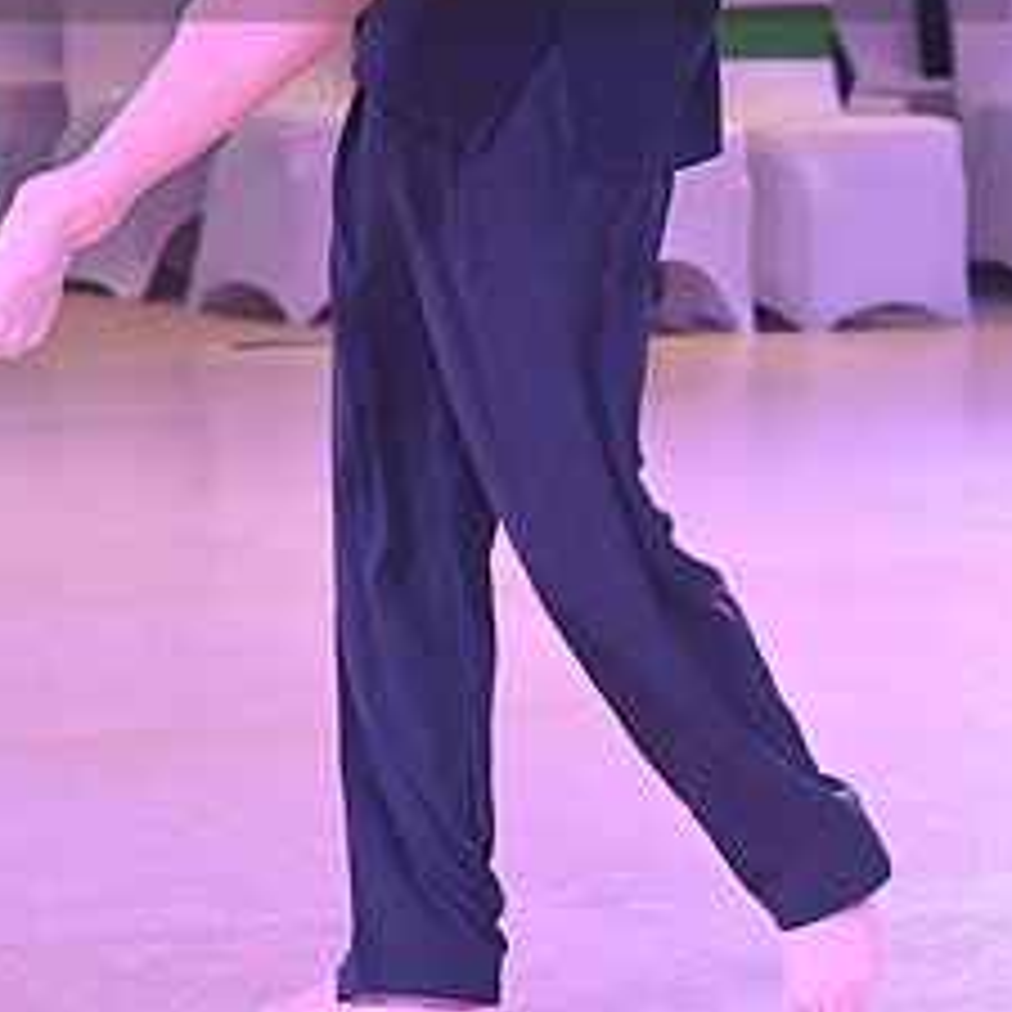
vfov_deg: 8.8
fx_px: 6516
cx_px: 394
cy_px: -126
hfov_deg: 8.9
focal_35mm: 197
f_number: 6.3
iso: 5000
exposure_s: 1/400
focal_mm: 90
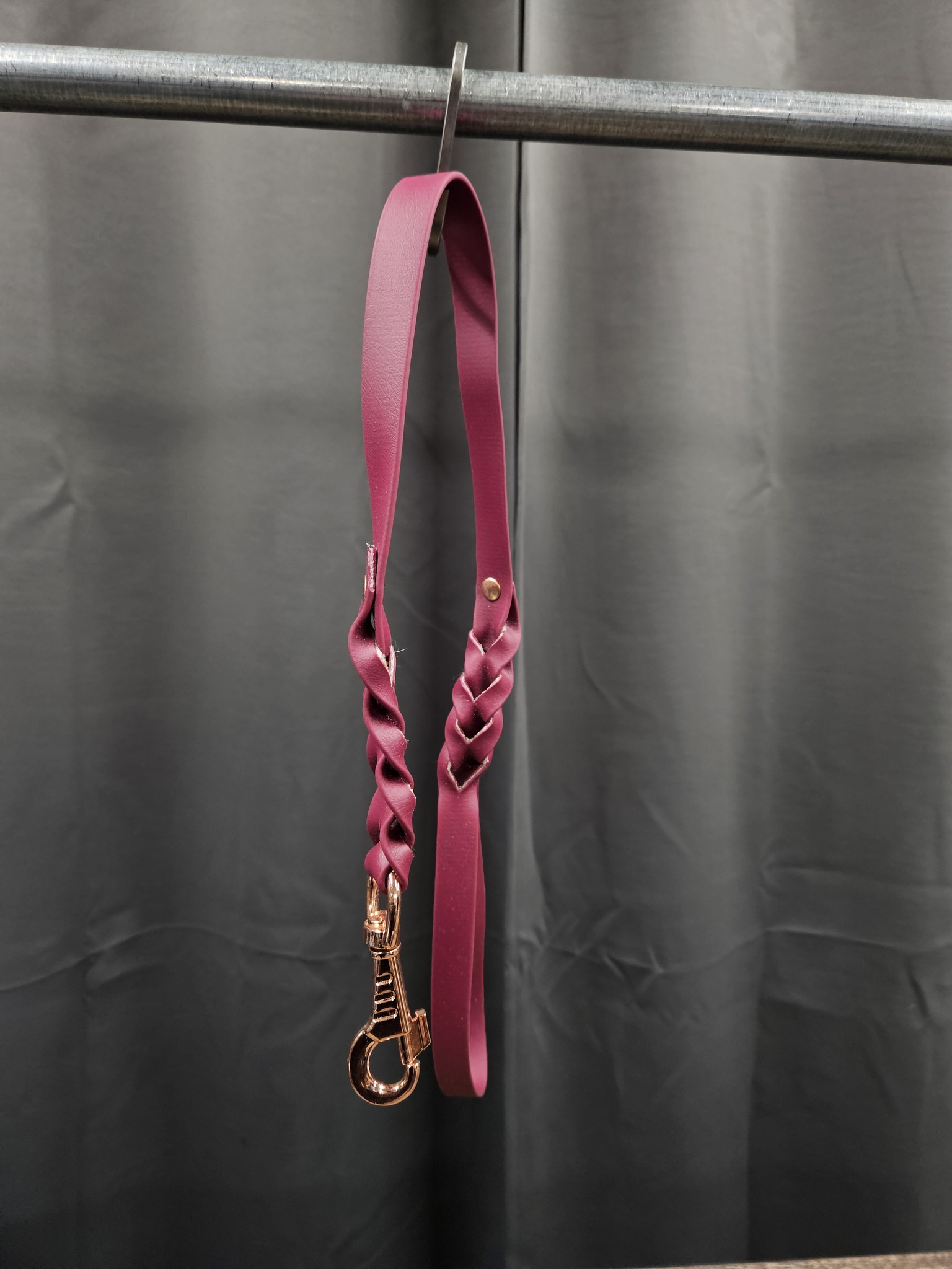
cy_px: 634
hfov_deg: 58.9
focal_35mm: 23
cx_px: 476
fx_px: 843
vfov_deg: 73.9
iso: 200
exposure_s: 1/100
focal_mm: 5.4
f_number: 1.8
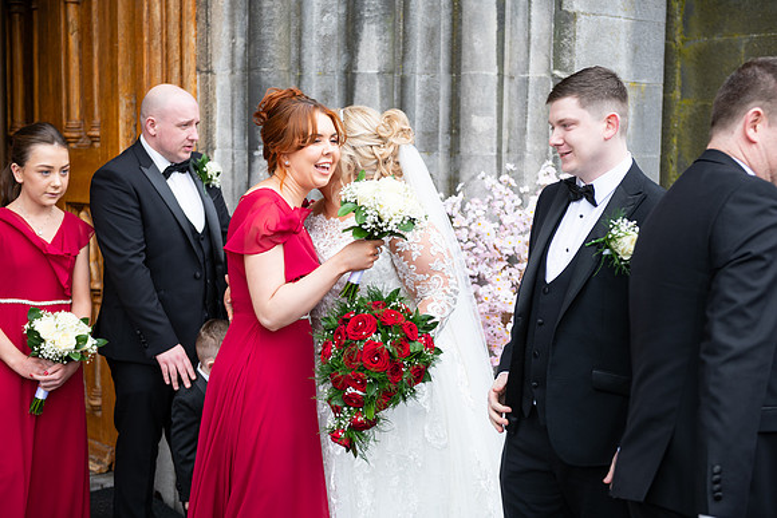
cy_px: 259
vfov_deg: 24.6
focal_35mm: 55
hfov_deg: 36.2
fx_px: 1187
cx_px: 388
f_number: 3.5
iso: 125
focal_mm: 55
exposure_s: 1/160
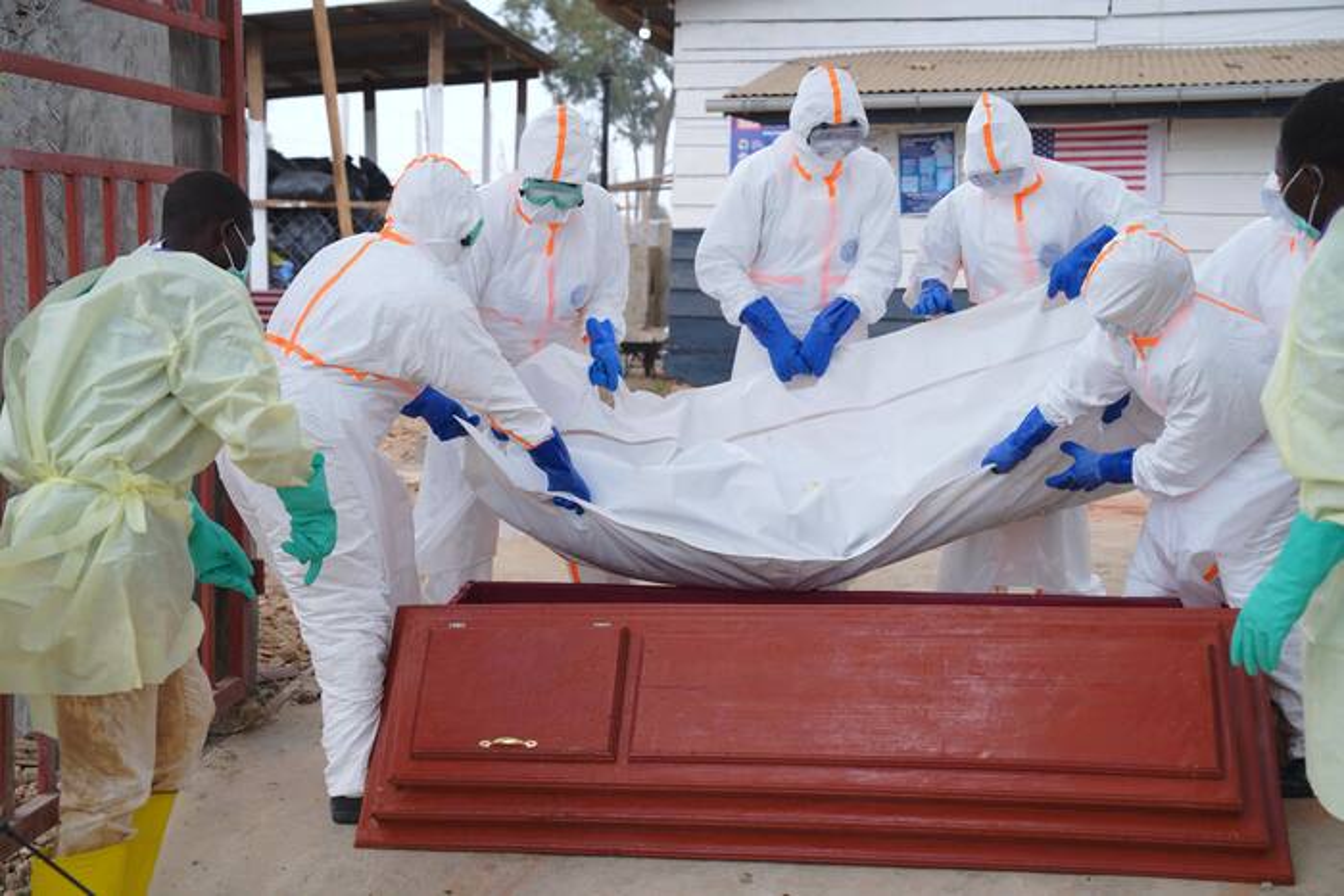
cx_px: 672
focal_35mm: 53
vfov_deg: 25.5
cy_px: 448
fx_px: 1979
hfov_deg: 37.5
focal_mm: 53
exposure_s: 1/500
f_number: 4
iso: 250
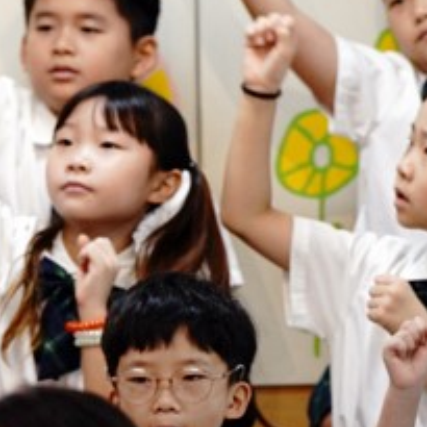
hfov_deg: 2.3
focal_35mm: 747
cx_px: 569
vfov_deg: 2.3
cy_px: 196
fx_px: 10425
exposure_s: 1/160
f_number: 4.5
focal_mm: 200
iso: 2000
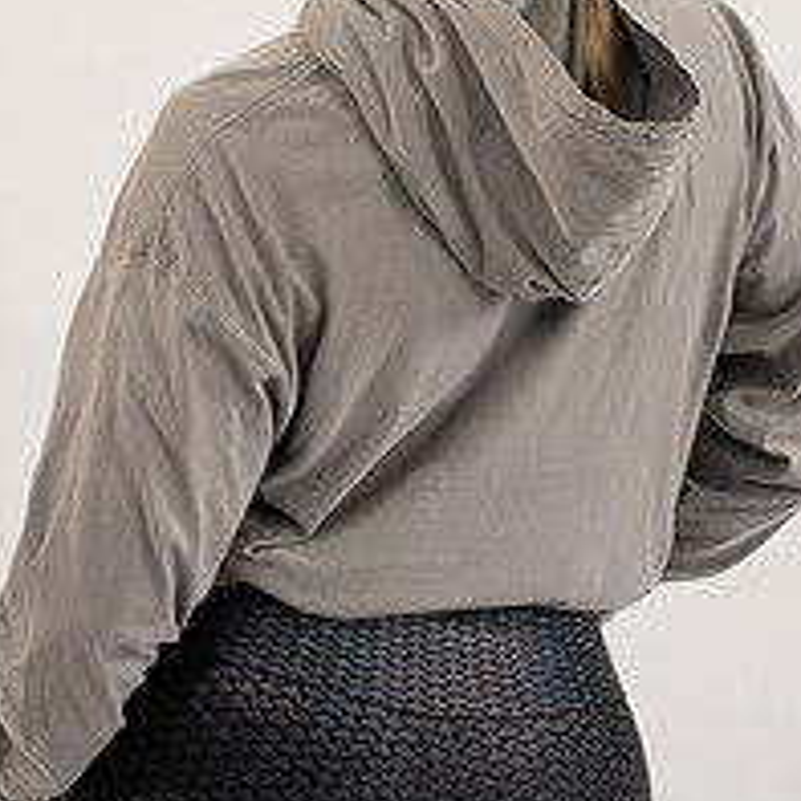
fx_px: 2539
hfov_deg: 17.9
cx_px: 370
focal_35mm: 97
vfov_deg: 17.8
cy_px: 211
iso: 200
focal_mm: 50
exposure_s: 1/160
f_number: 4
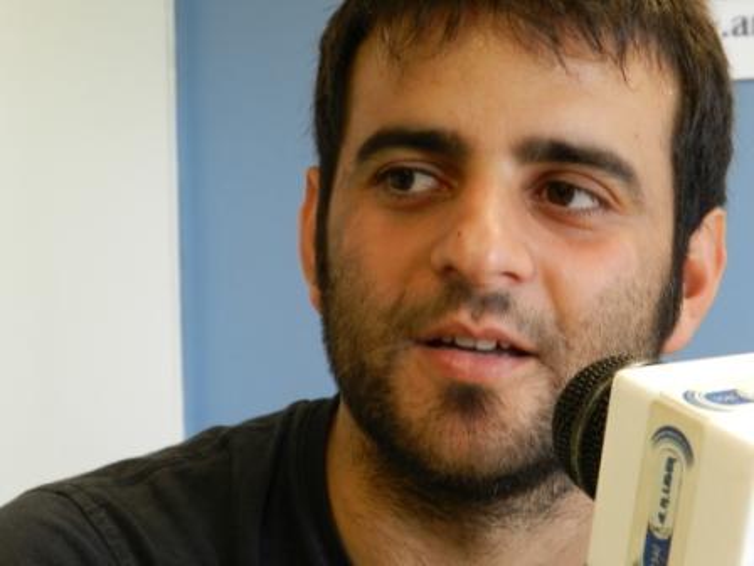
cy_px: 283
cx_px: 377
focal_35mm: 100
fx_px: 2178
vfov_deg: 14.8
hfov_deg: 19.6
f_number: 4.6
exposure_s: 1/10
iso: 400
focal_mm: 17.7
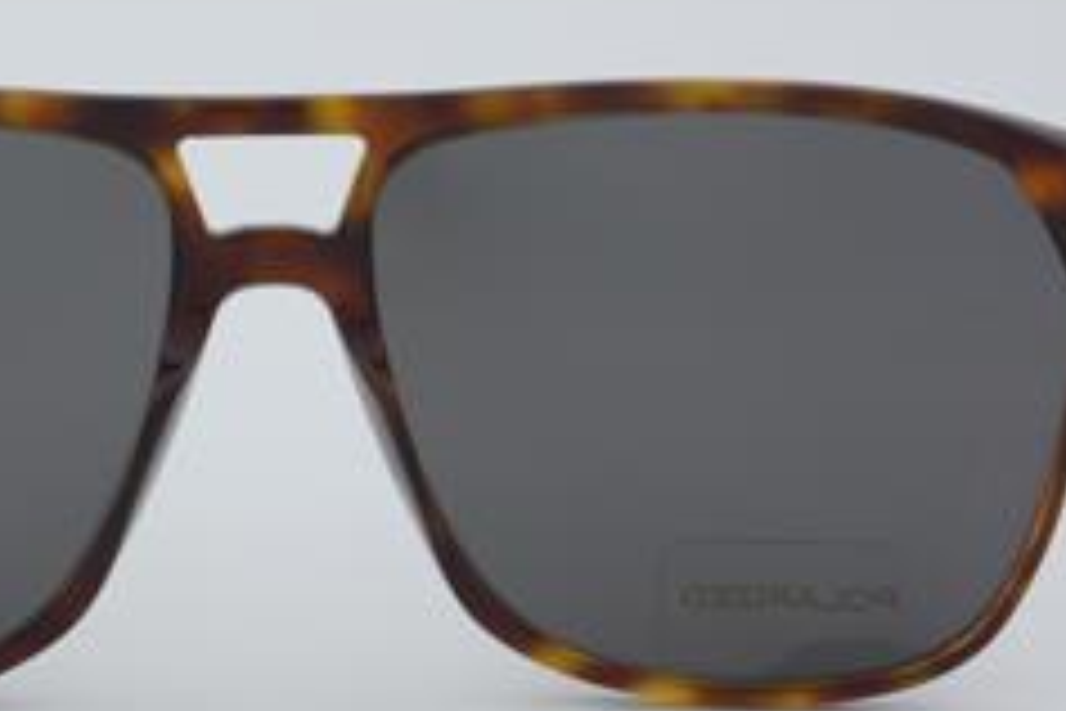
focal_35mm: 114
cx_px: 279
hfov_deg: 17.9
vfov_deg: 12.0
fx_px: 3371
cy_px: 315
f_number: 32
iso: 100
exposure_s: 1/4
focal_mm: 45
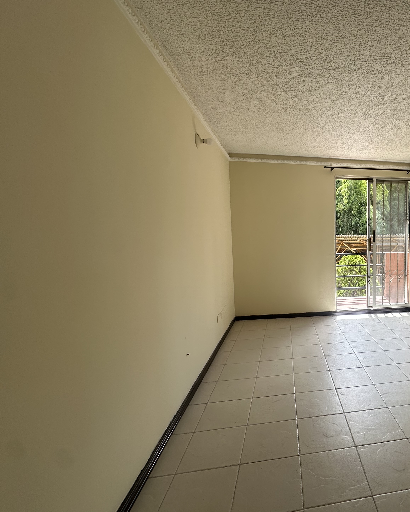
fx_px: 288
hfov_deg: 63.4
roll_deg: -0.3
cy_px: 261
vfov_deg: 83.3
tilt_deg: -4.2
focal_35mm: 19
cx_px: 340
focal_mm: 2.22
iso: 40
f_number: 2.2
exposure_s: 1/201
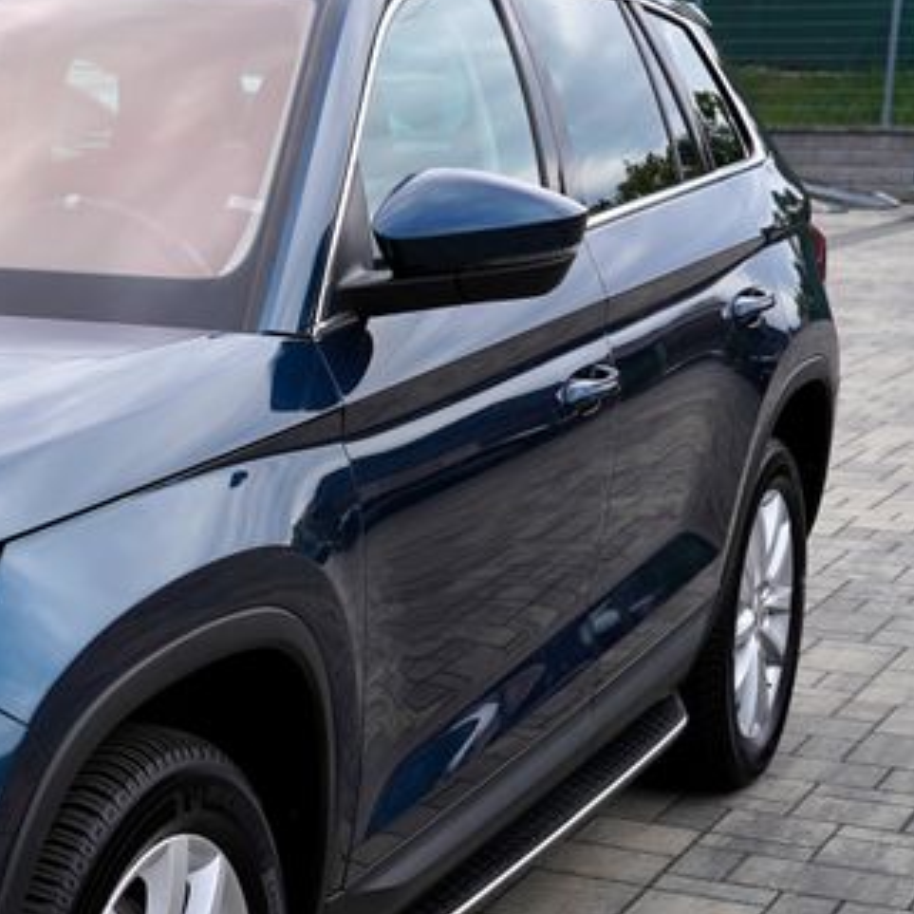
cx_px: -336
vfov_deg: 21.3
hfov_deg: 19.4
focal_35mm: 81
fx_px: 2420
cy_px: 611
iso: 100
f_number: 5.6
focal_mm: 30
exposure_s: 1/125
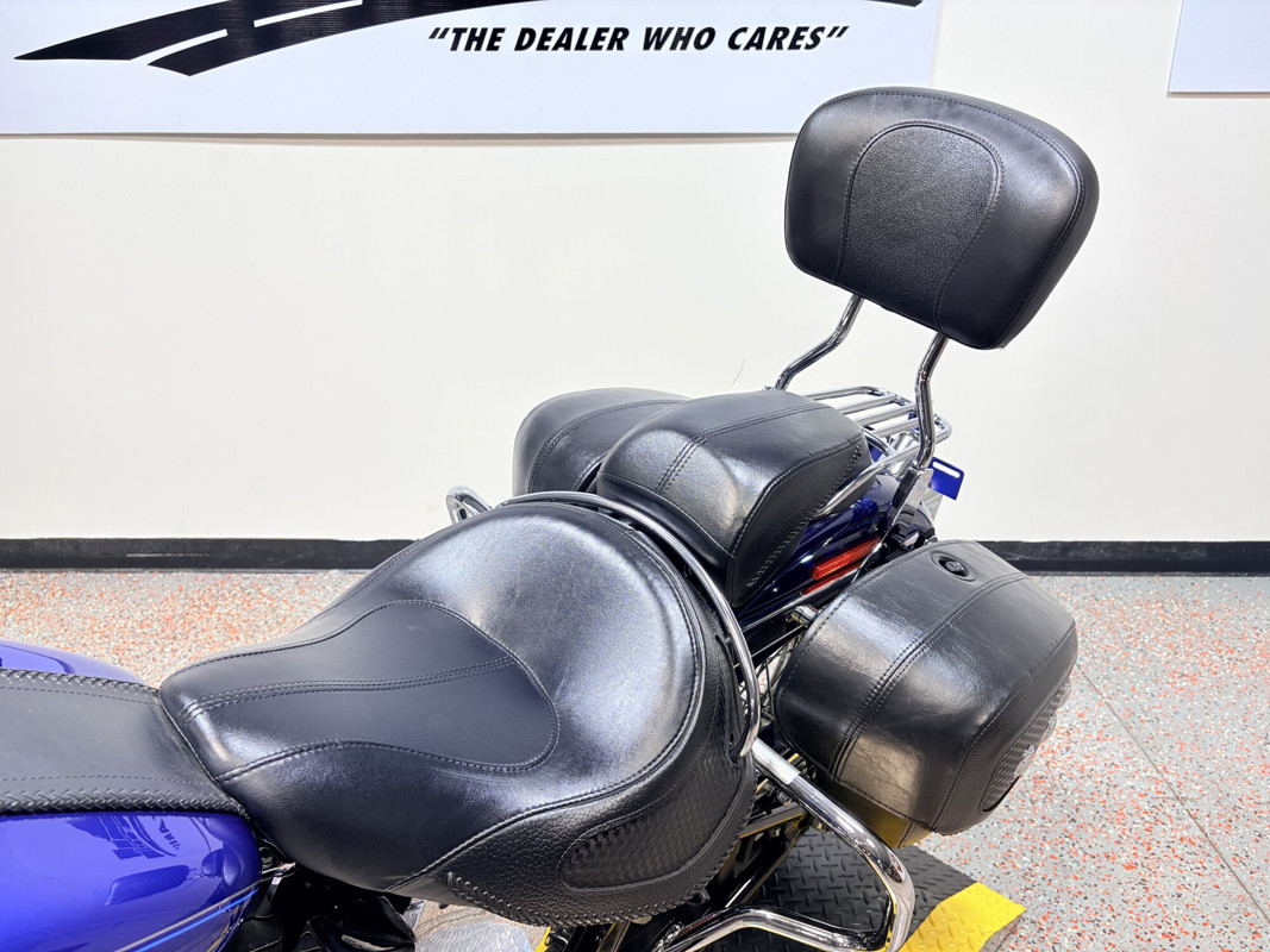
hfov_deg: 67.3
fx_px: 954
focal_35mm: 26
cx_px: 635
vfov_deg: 53.1
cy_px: 476
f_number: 1.6
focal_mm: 5.96
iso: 40
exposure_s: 1/120
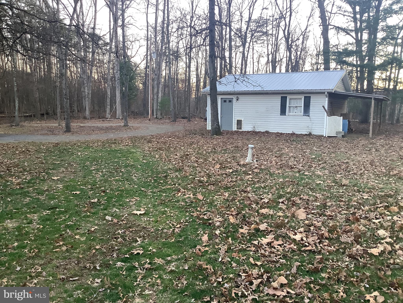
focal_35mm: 31
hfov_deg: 58.4
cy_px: 152
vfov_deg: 45.4
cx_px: 202
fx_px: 361
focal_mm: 3.3
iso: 125
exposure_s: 1/50
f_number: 2.4
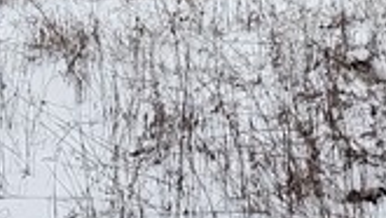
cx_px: 335
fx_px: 1802
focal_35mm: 176
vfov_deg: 6.5
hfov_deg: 12.2
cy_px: -349
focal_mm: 4.3
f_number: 2.4
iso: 50
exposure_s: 1/1160
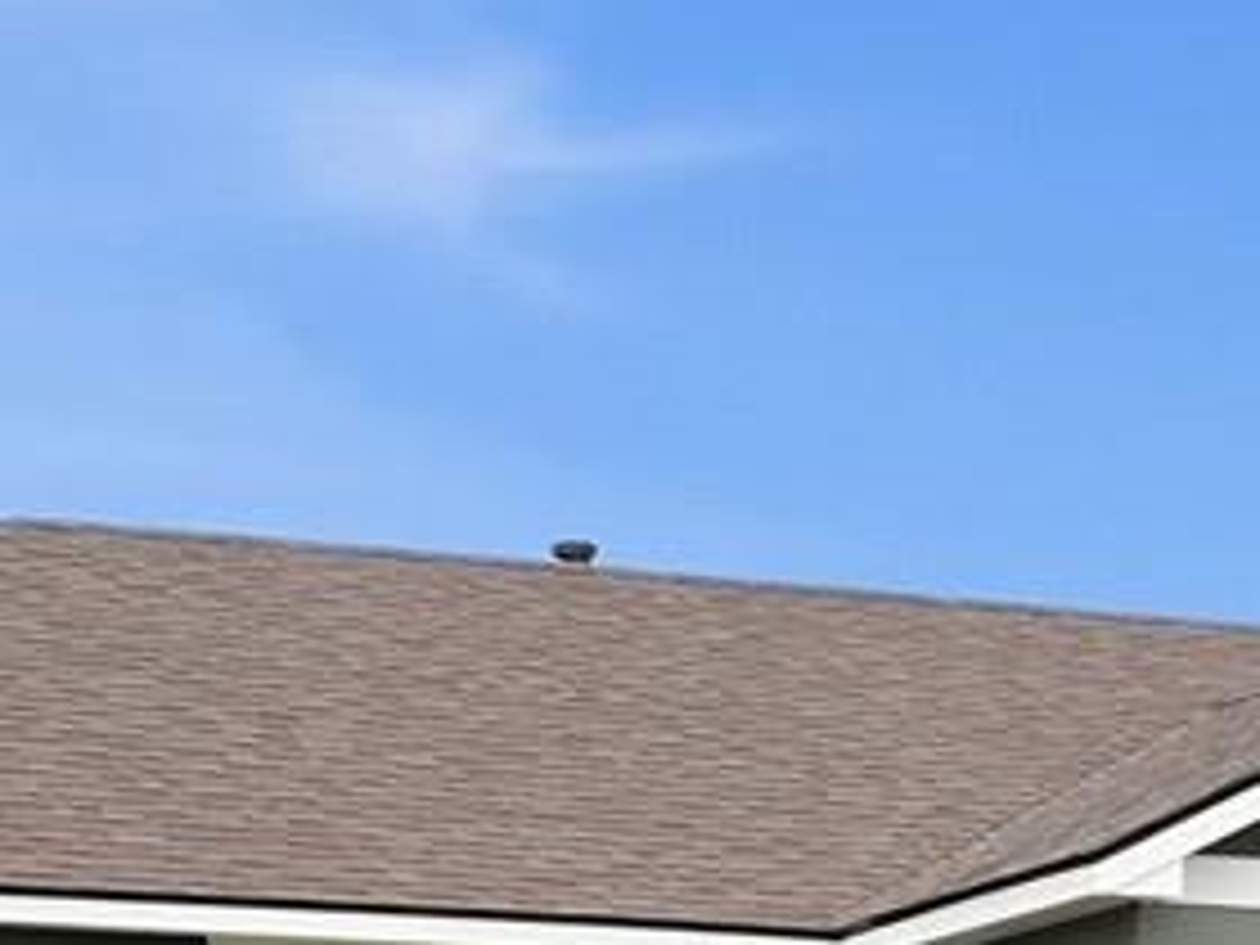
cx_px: 1152
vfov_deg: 10.4
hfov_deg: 14.2
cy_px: 1508
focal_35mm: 137
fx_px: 4987
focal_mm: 12.3
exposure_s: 1/200
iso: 110
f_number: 8
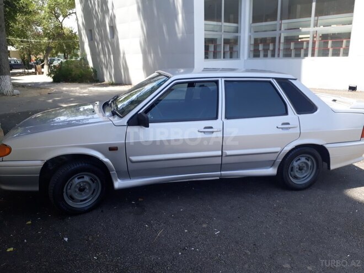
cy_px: 136
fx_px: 284
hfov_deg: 65.3
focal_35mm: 27
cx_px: 182
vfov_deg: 51.4
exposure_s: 1/471
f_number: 1.9
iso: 40
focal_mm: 3.6
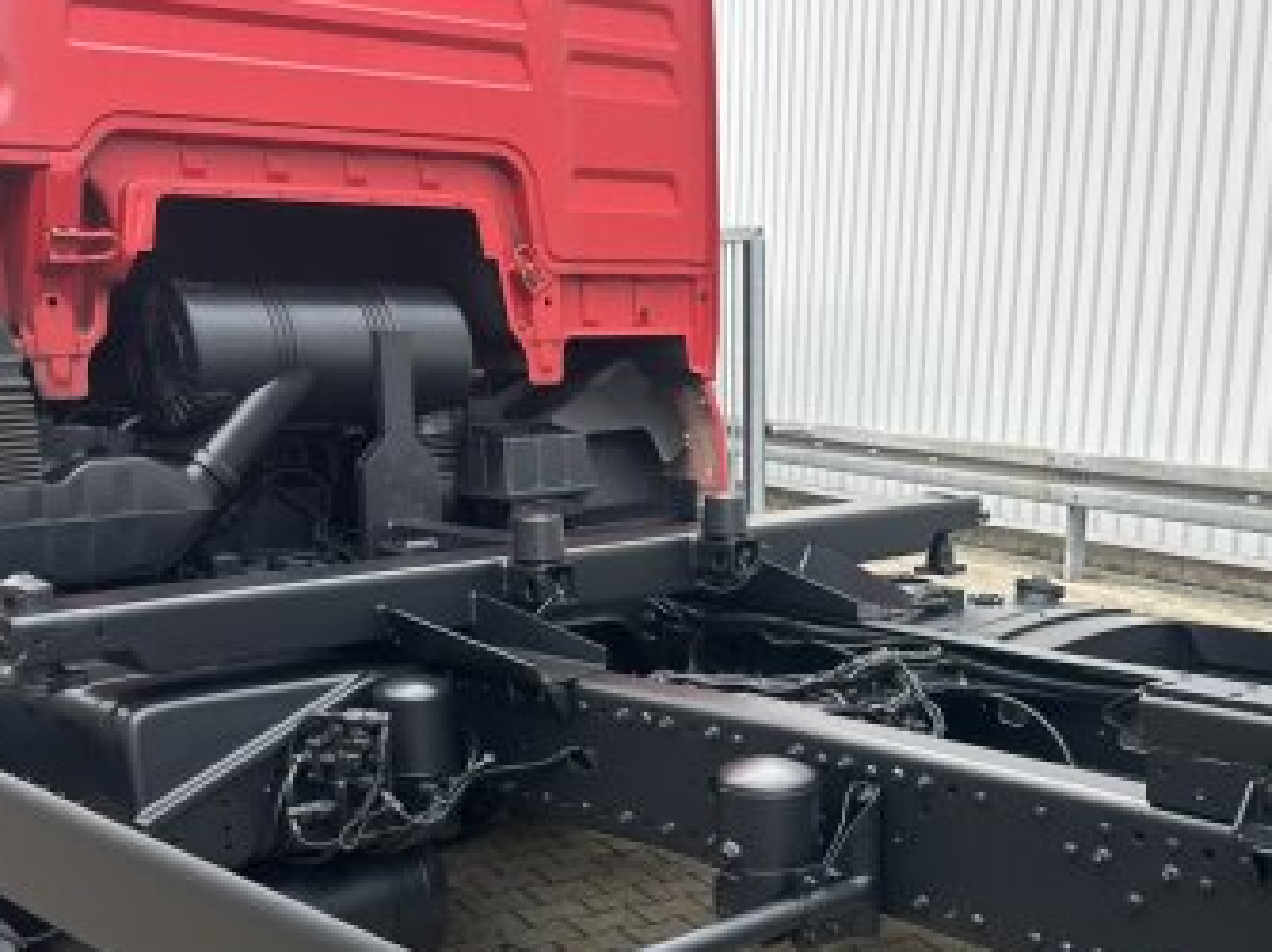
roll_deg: +1.9
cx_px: 765
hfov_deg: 41.1
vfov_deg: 30.7
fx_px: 1689
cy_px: 762
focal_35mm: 46
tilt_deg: -10.6
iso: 64
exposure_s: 1/169
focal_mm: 6.86
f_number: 1.78
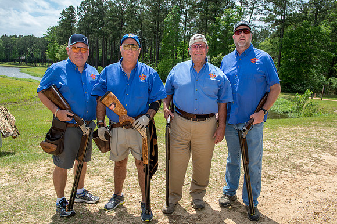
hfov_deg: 65.5
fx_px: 262
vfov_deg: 46.4
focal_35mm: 28
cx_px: 168
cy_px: 112
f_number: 9
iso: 160
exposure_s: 1/200
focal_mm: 28
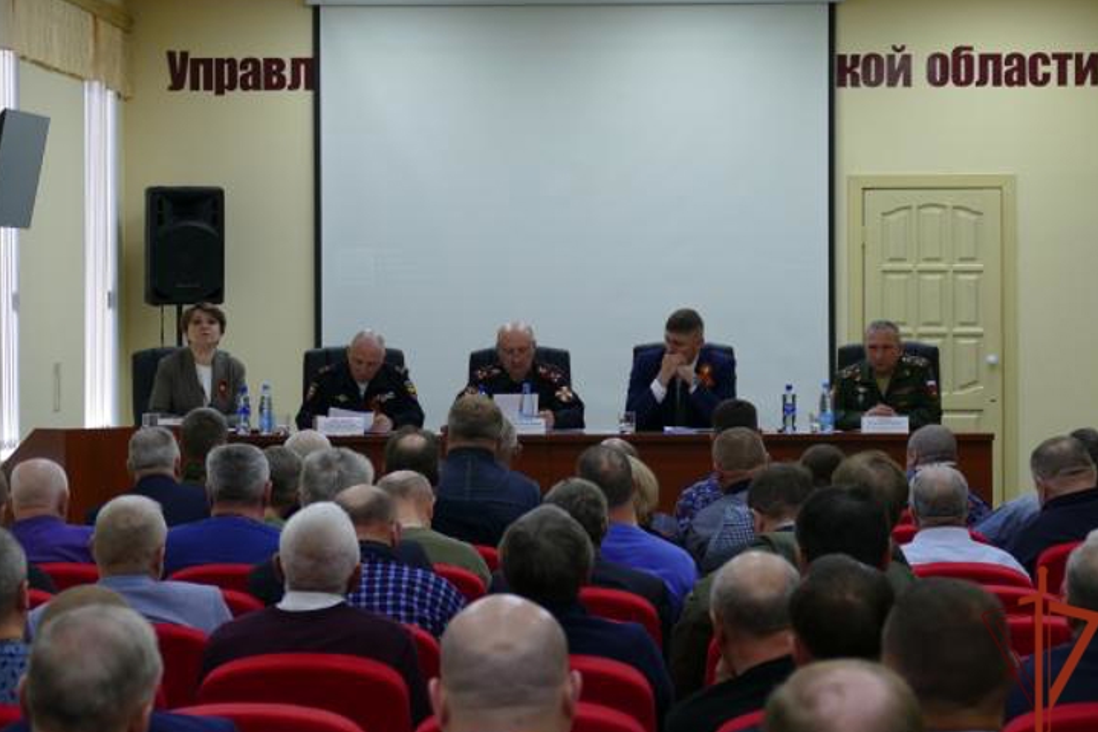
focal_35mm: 117
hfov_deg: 17.5
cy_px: 364
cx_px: 563
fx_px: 3569
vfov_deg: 11.7
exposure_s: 1/80
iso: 250
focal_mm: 40.84
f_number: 3.9
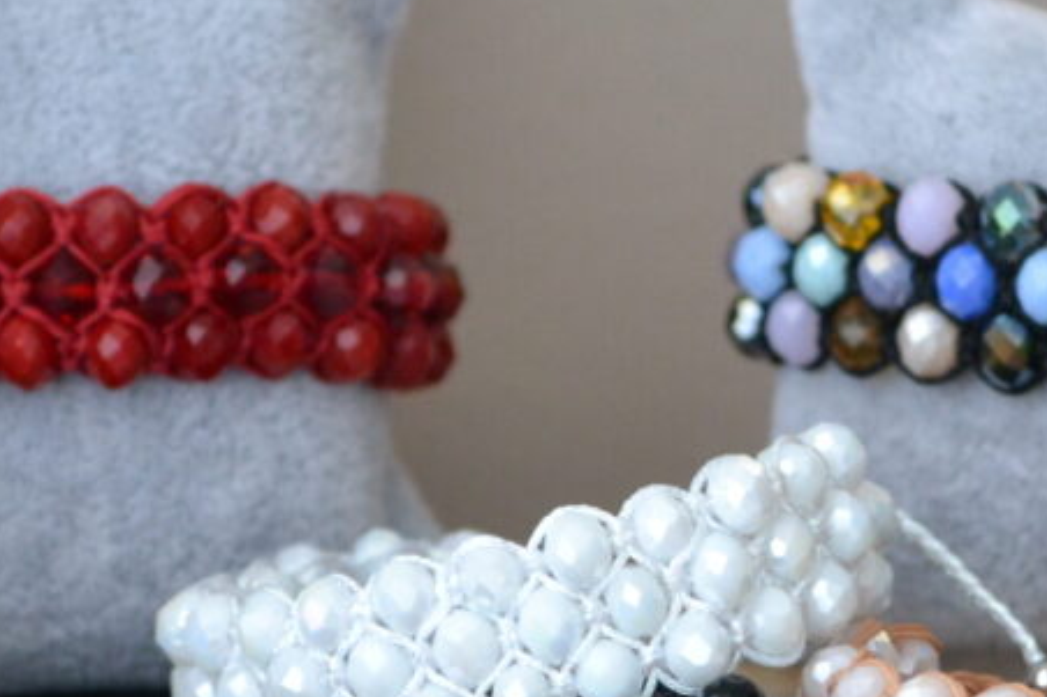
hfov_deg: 4.1
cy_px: 482
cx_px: 709
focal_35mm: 498
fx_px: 14487
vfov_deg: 2.8
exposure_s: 1/125
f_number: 4.8
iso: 1600
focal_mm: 125
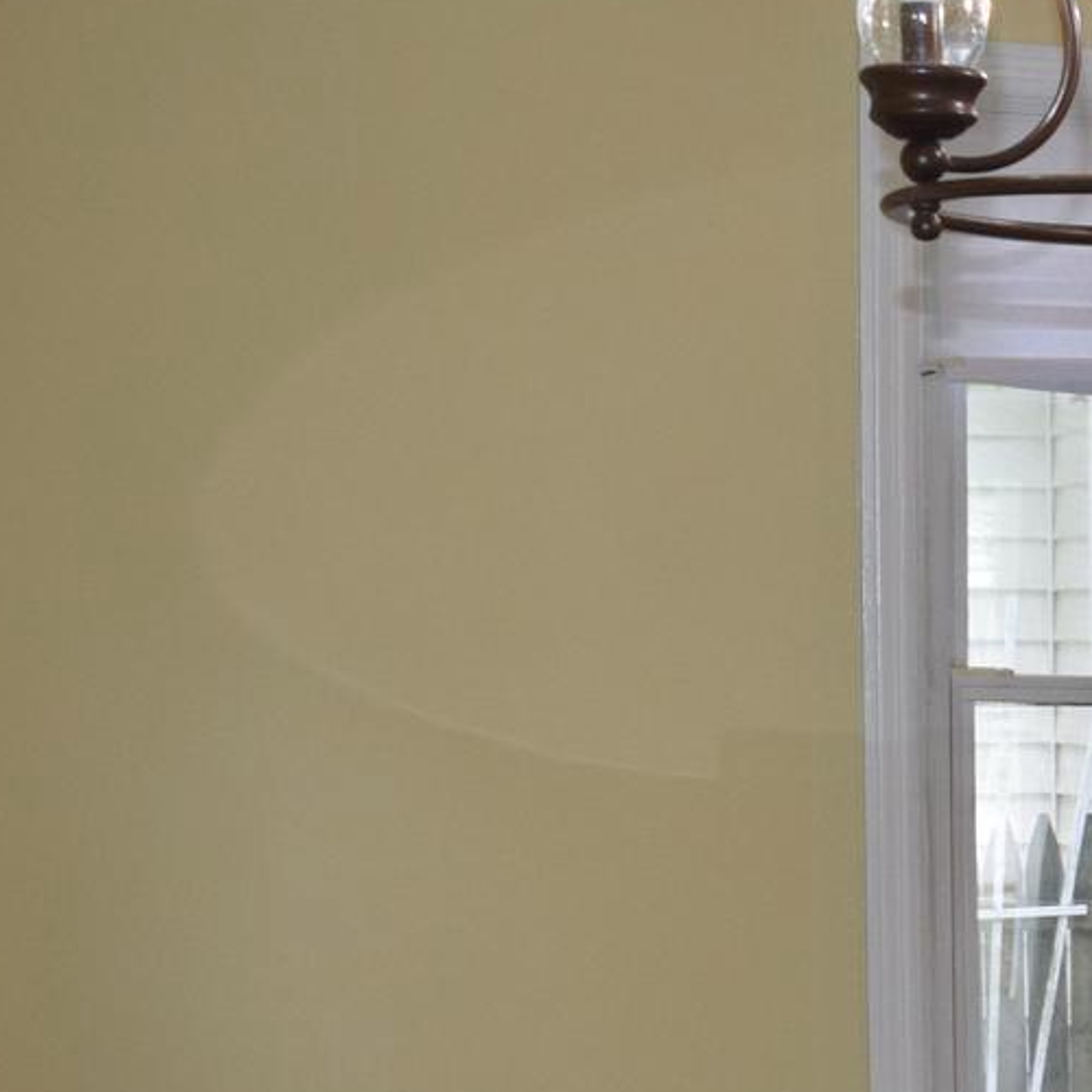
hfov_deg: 16.1
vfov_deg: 18.0
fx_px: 3355
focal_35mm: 94
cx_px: 1861
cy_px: 1113
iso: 800
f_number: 5
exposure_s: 1/100
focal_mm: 18
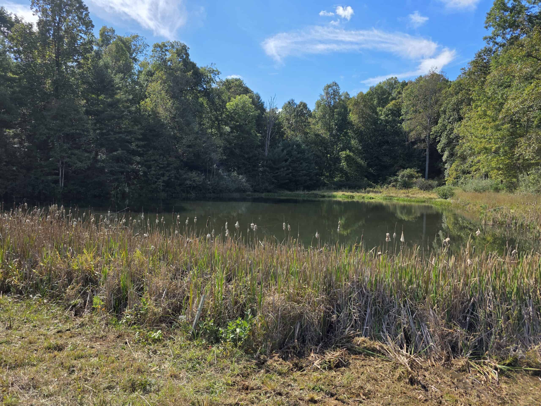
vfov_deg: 58.9
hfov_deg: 73.9
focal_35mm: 23
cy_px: 203
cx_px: 270
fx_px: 359
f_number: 1.7
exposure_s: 1/3464
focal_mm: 6.3
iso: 80
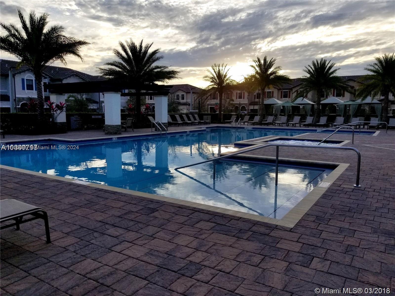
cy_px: 148
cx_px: 198
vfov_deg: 53.1
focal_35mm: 26
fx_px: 297
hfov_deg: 67.3
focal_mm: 4.25
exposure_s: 1/1855
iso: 50
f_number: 1.7
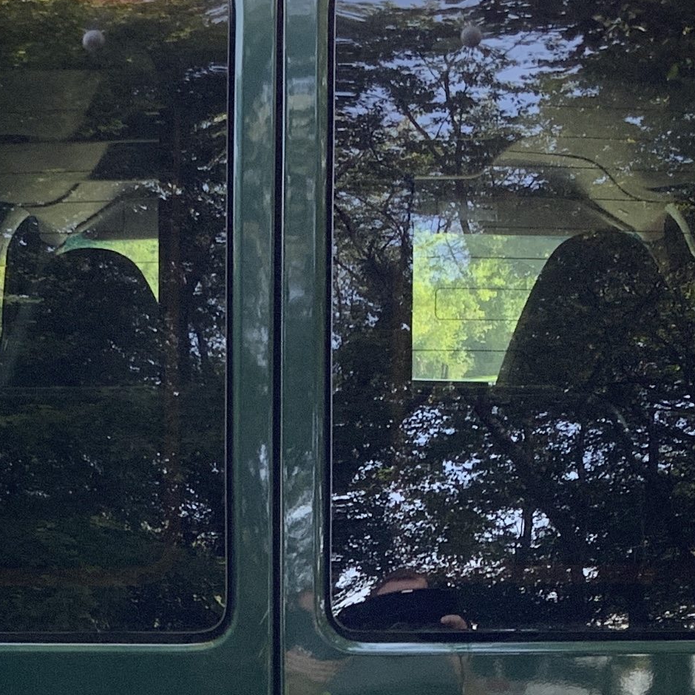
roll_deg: -0.7
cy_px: 784
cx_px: 303
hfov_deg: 15.8
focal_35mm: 110
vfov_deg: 15.4
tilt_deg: -10.3
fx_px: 2499
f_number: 1.8
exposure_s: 1/122
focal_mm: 3
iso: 40
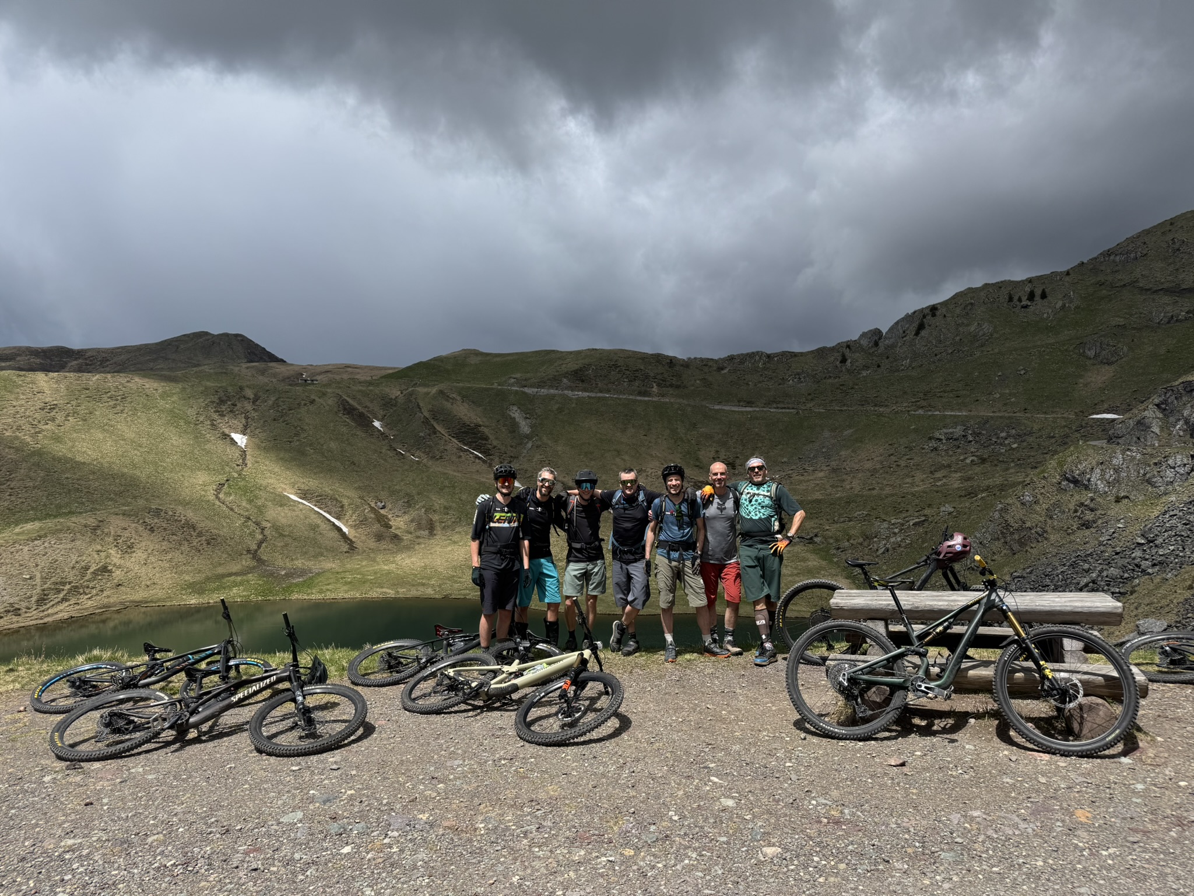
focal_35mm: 24
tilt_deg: +2.5
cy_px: 448
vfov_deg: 56.8
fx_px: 828
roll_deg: +0.6
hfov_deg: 71.6
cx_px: 597
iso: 80
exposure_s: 1/4950
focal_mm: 6.76
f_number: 1.78
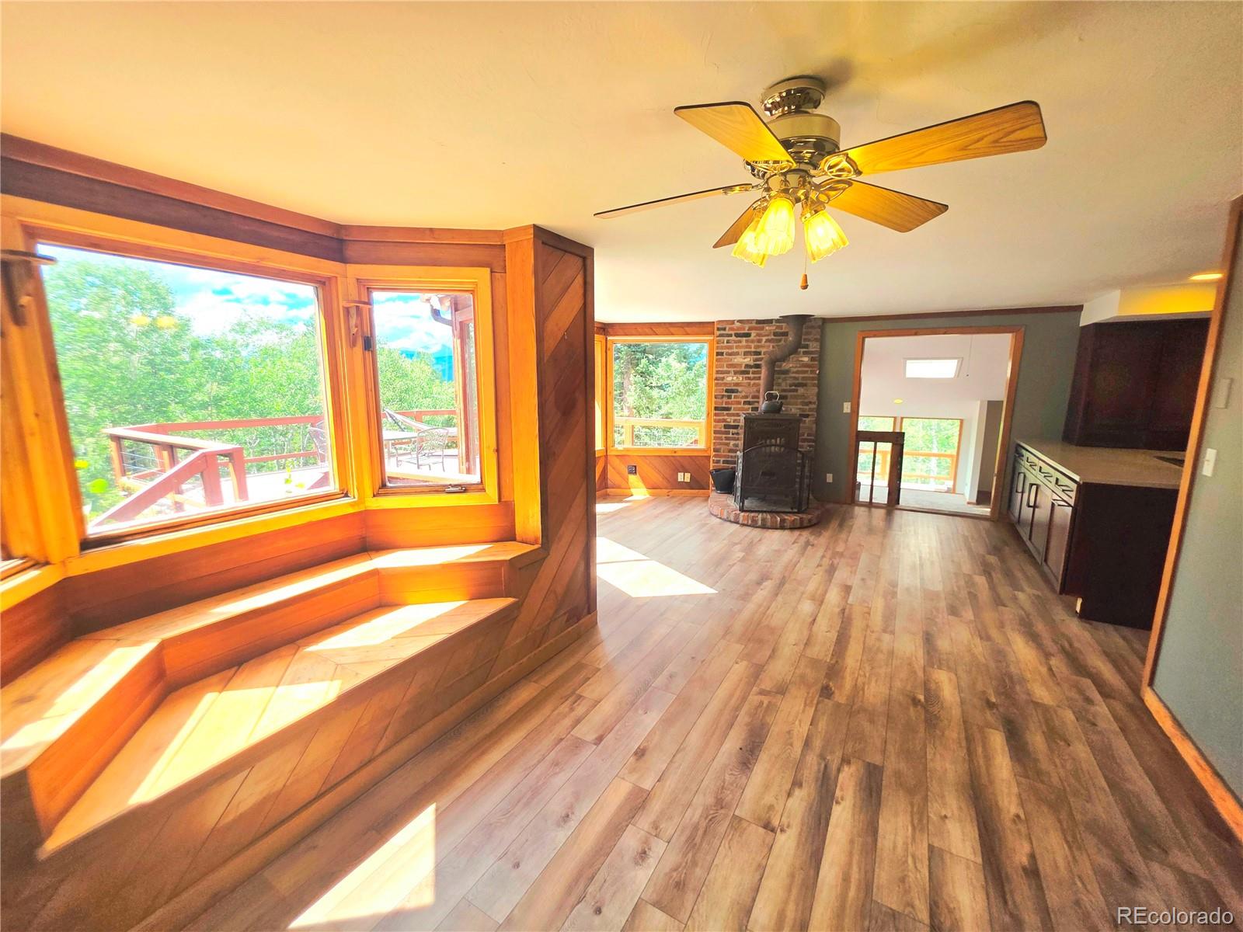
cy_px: 466
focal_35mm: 13
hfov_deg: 106.2
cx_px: 622
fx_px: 467
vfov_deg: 89.9
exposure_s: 1/455
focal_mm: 2.2
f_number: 1.9
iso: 40
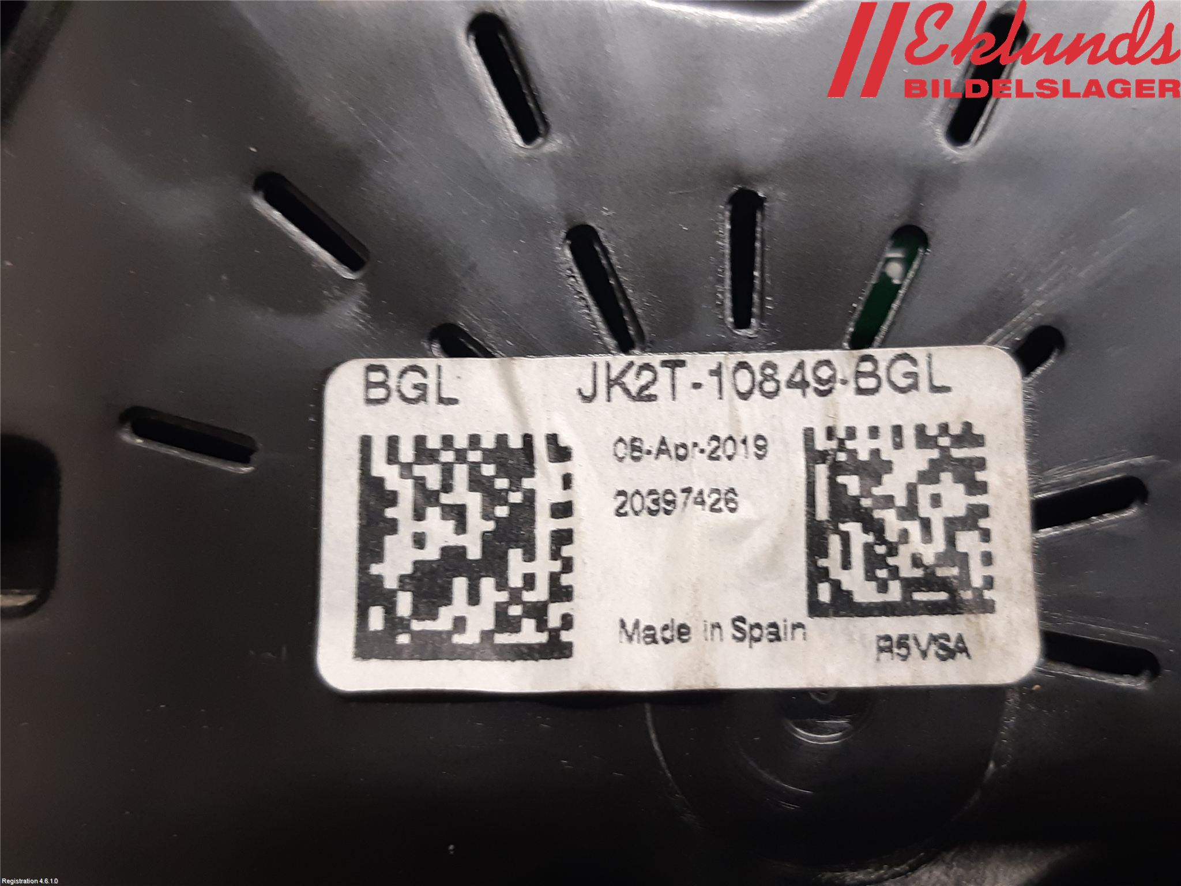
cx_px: 590
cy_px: 443
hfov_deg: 67.3
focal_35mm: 26
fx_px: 887
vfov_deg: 53.1
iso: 160
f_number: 1.7
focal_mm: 3.93
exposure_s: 1/50
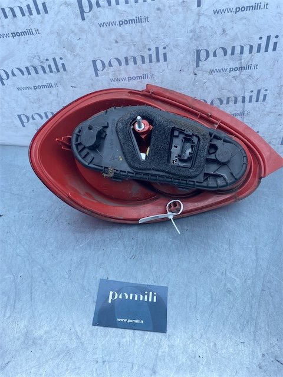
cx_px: 142
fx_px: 283
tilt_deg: -49.0
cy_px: 188
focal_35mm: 26
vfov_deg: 67.3
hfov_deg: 53.1
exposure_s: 1/715
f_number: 1.8
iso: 32
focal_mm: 4.25
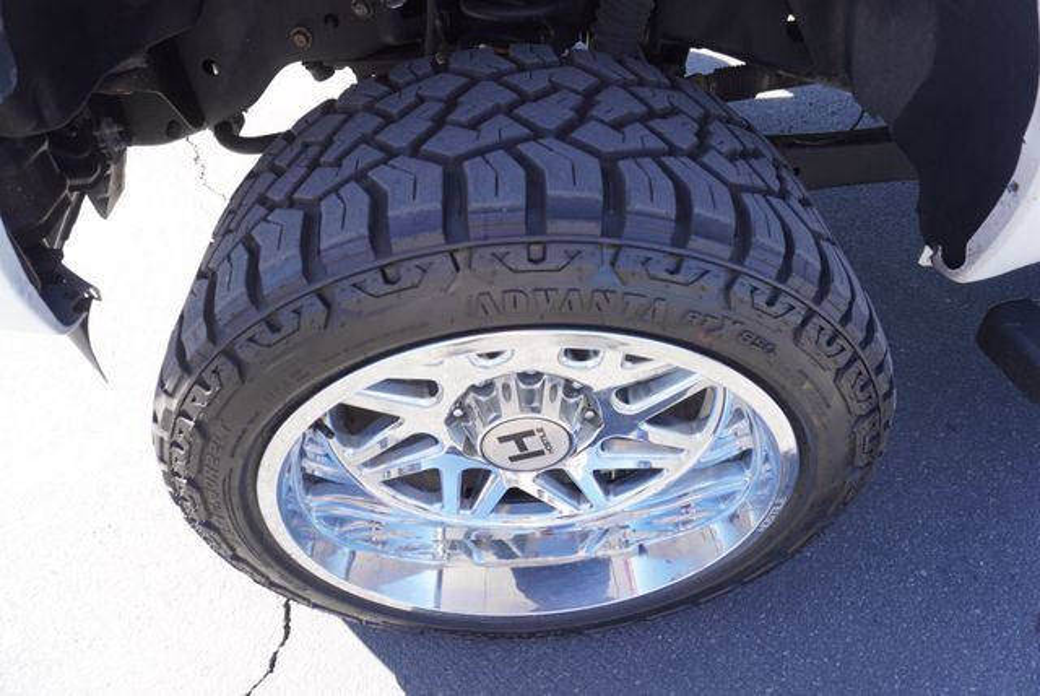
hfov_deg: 73.7
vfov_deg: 53.2
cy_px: 348
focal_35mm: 24
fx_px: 694
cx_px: 520
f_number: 4.5
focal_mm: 16
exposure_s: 1/80
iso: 100
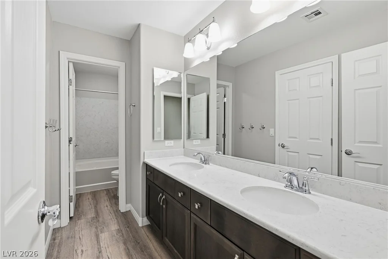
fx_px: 178
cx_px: 194
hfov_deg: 95.0
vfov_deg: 72.1
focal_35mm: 16
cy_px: 130
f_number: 9
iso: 800
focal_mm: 16.5
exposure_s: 1/800
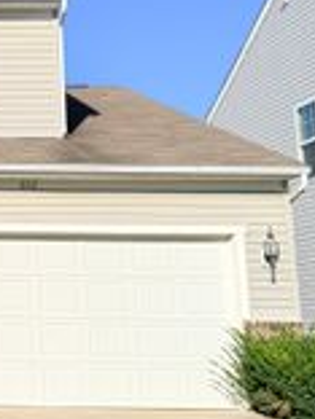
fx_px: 934
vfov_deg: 25.2
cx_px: -186
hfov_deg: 16.9
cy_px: 146
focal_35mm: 77
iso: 80
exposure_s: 1/8130
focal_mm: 6.76
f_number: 1.78
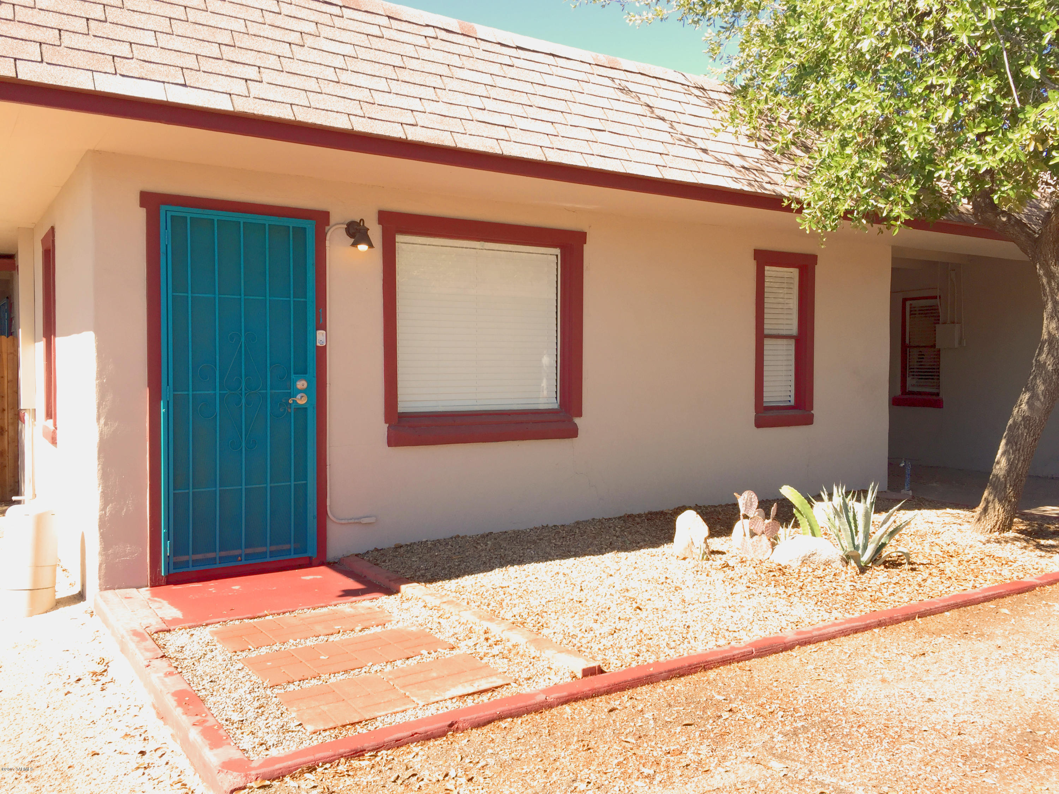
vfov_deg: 48.2
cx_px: 530
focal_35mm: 29
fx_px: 887
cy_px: 397
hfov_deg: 61.7
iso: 32
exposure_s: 1/425
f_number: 2.2
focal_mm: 4.2
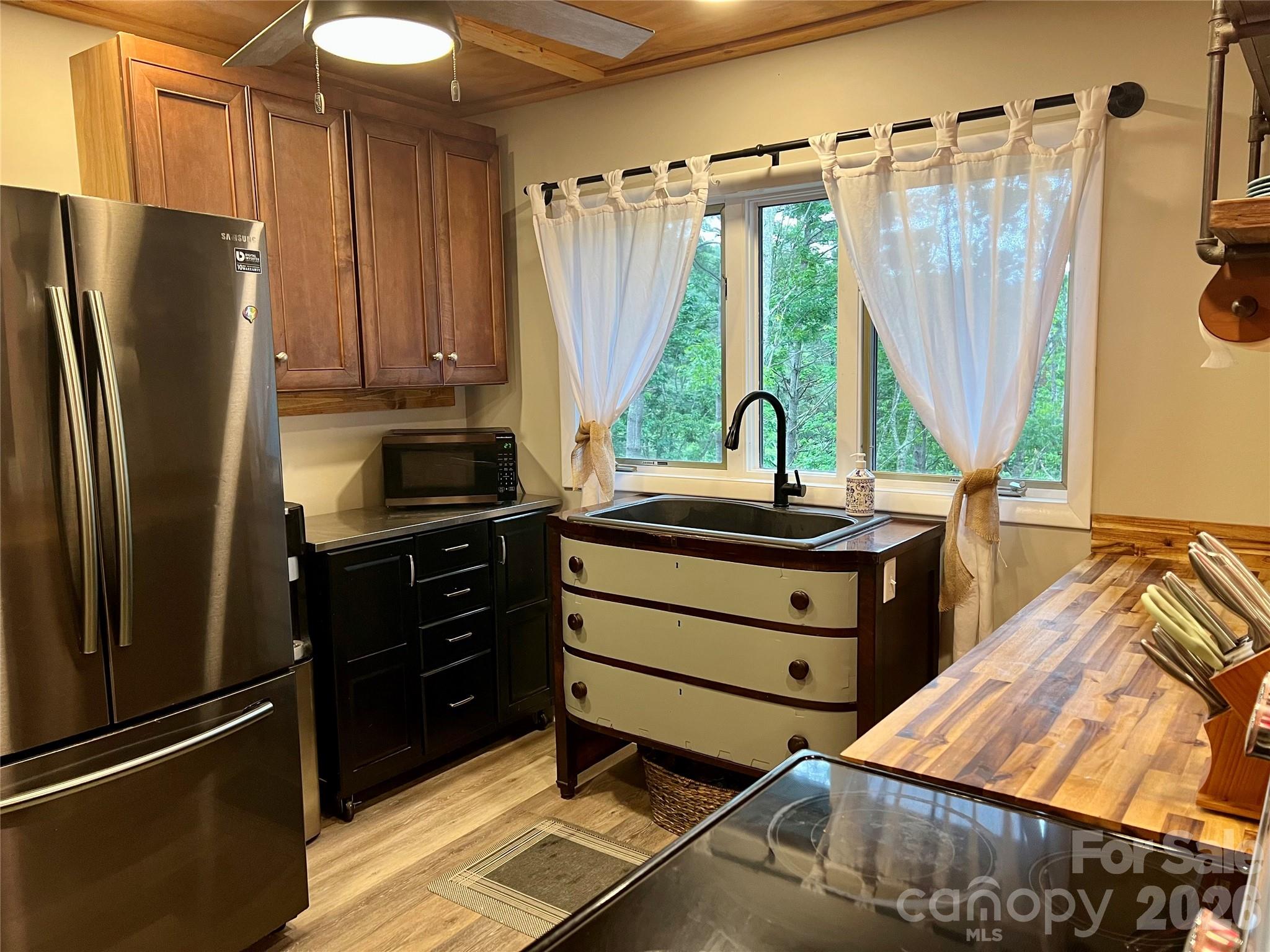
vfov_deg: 53.1
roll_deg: +1.8
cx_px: 635
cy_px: 476
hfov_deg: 67.3
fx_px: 954
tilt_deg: -6.7
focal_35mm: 26
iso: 160
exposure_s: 1/60
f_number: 1.5
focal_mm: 5.7
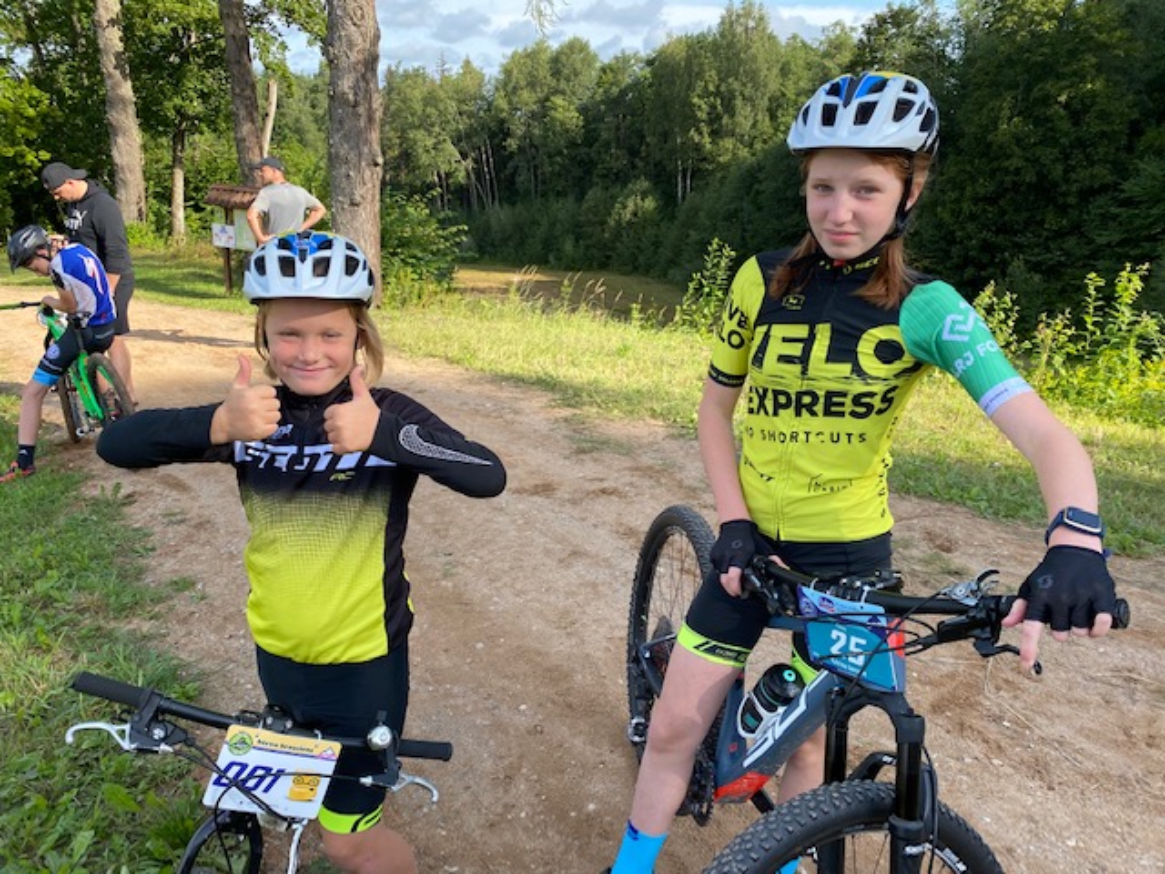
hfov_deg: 67.3
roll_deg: -3.5
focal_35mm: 26
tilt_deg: -19.3
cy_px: 437
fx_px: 875
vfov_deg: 53.1
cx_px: 582
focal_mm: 4.25
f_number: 1.8
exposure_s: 1/827
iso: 32
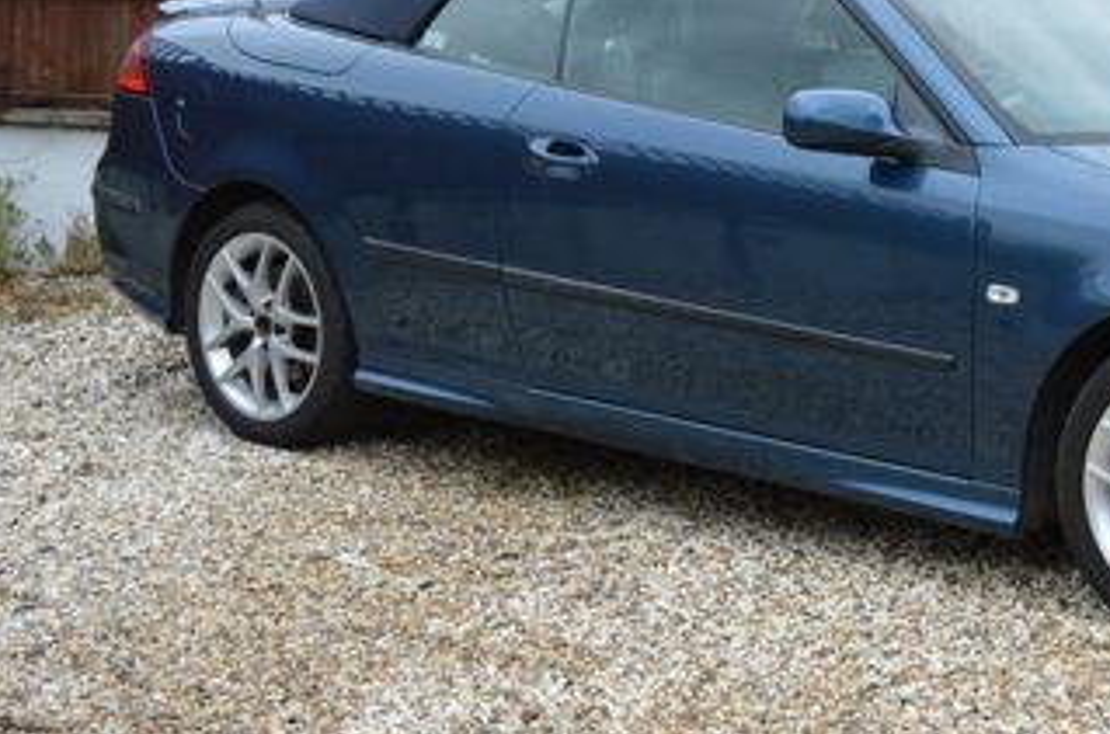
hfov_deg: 24.8
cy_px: 179
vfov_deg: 17.1
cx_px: 1037
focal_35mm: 79
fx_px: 2430
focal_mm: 28
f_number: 5.6
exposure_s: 1/125
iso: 110
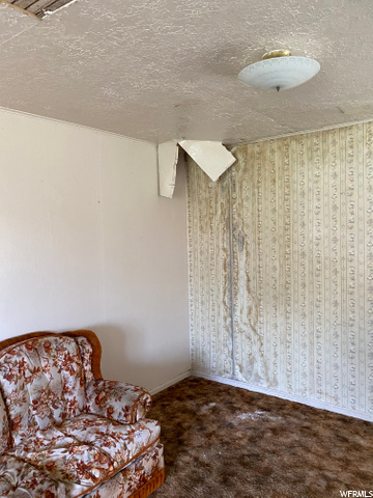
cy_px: 249
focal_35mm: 26
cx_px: 186
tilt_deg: -1.9
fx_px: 374
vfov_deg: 67.3
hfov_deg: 53.1
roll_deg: +1.3
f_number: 1.8
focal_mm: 4.25
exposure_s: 1/60
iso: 250
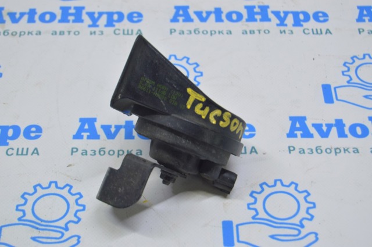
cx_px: 186
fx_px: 851
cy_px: 124
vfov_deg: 16.5
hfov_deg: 24.6
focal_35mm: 82
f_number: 5.6
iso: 400
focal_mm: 55
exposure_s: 1/20
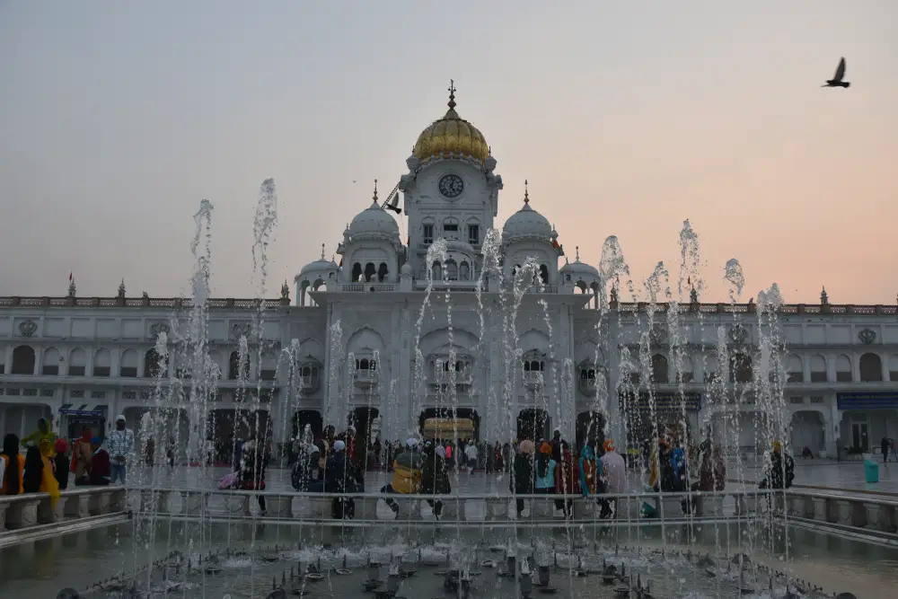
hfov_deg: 37.8
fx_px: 1310
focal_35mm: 52
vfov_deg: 25.8
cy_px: 300
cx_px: 449
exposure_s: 1/250
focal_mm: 35
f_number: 8
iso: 360
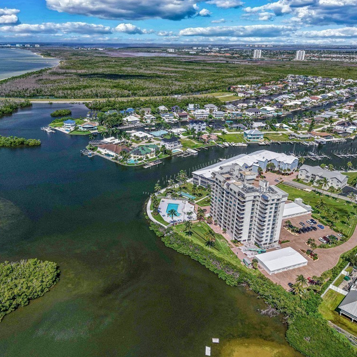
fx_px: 338
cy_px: 176
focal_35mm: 29
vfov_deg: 55.6
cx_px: 163
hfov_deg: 55.5
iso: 120
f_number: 1.8
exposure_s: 1/3200
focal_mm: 8.67
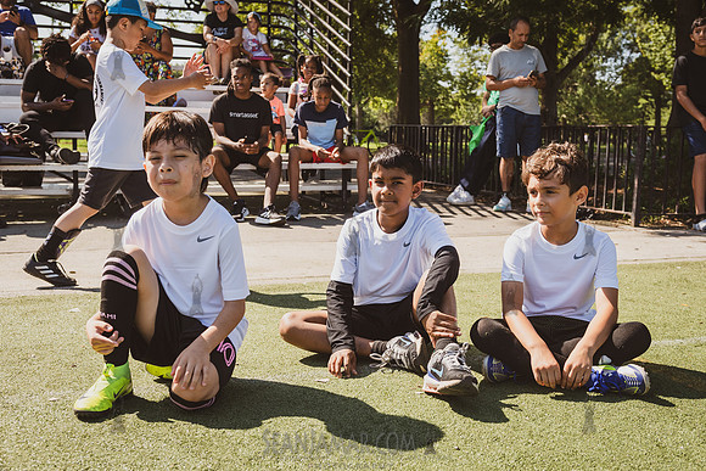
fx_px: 829
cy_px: 234
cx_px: 383
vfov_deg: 31.7
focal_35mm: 42
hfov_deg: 46.1
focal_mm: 35
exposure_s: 1/1250
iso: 250
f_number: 4.5
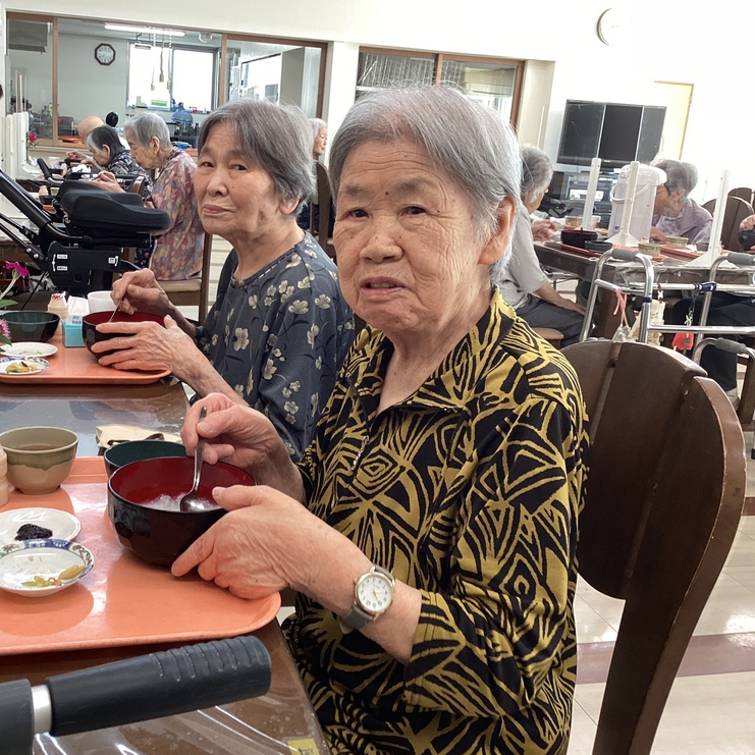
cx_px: 288
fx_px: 913
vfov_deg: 44.9
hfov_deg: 44.6
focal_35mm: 37
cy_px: 375
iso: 80
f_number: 2.4
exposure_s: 1/60
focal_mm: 3.3
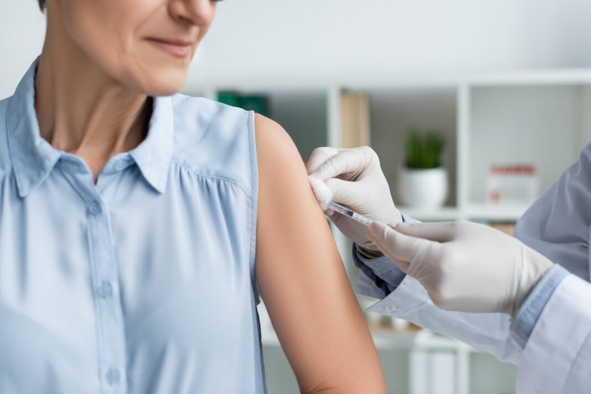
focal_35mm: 50
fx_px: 821
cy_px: 197
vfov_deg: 27.0
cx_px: 296
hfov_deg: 39.6
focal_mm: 50
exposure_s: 1/200
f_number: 2.8
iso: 250
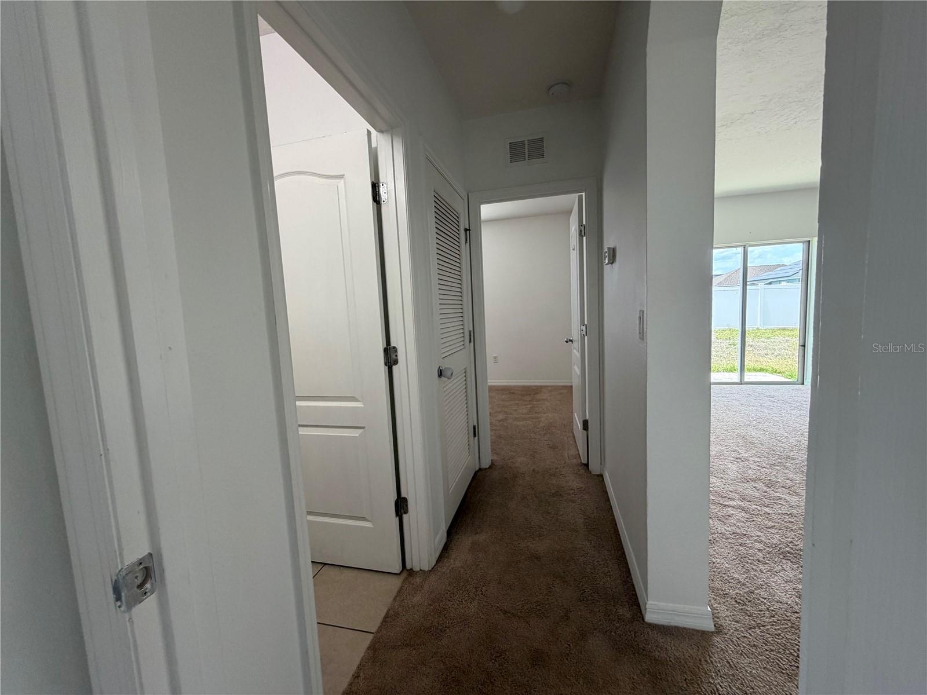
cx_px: 464
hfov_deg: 102.1
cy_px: 348
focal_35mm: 14
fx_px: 375
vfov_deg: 85.7
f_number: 2.2
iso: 200
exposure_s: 1/120
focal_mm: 2.22
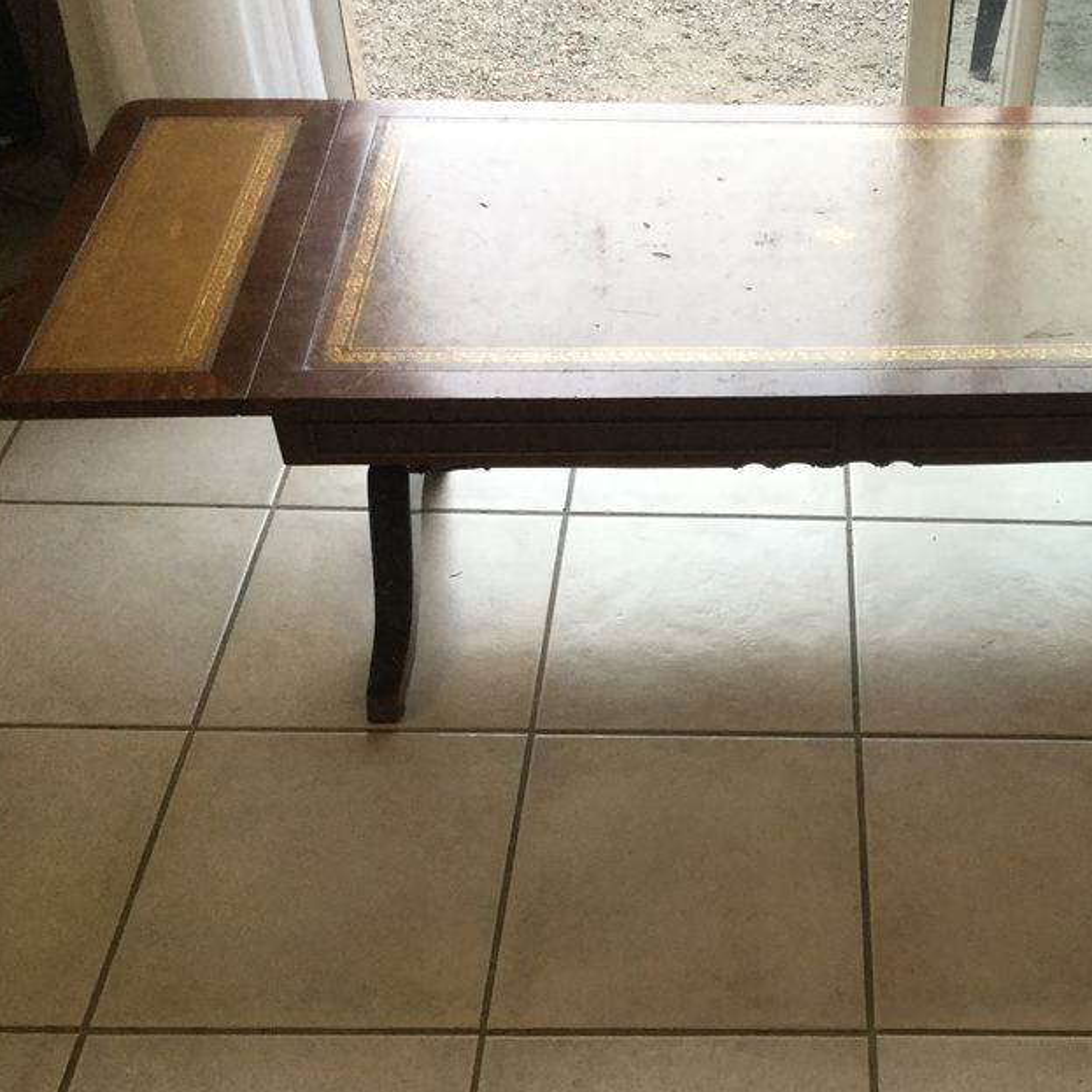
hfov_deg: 37.3
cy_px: 515
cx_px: 834
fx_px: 1570
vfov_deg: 38.3
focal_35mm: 44
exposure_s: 1/33
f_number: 2.4
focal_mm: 3.3
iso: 50
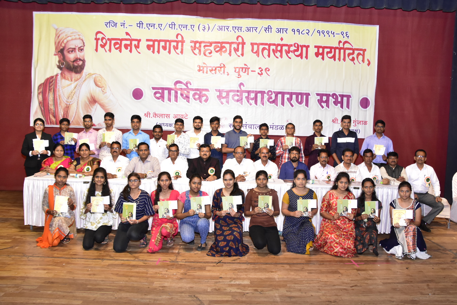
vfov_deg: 47.9
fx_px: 343
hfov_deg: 67.4
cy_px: 152
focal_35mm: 27
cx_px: 228
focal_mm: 18
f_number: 9
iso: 2500
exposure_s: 1/125
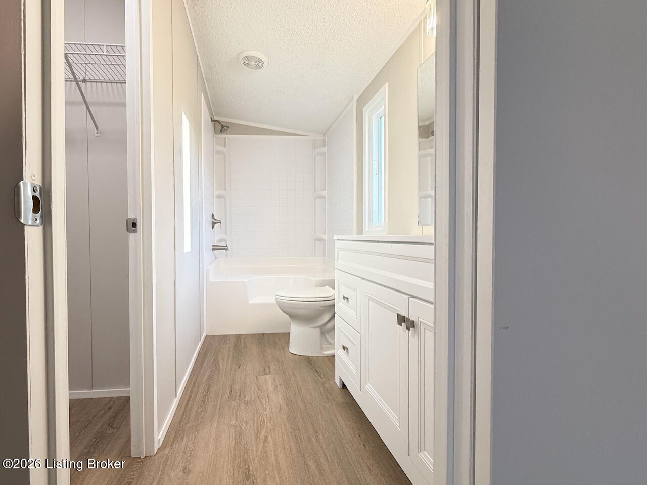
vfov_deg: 85.7
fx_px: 262
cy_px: 242
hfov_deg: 102.1
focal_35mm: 14
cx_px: 324
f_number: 2.2
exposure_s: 1/120
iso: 320
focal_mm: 2.22
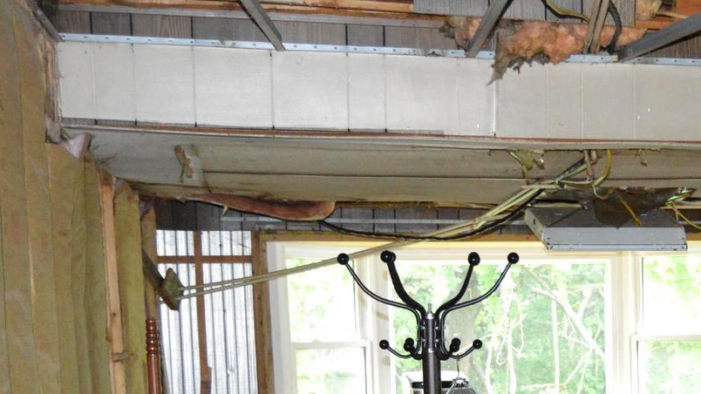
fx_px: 1487
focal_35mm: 80
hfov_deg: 25.4
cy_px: 558
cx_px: 672
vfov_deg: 14.3
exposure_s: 1/100
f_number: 3.5
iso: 3200
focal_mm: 20
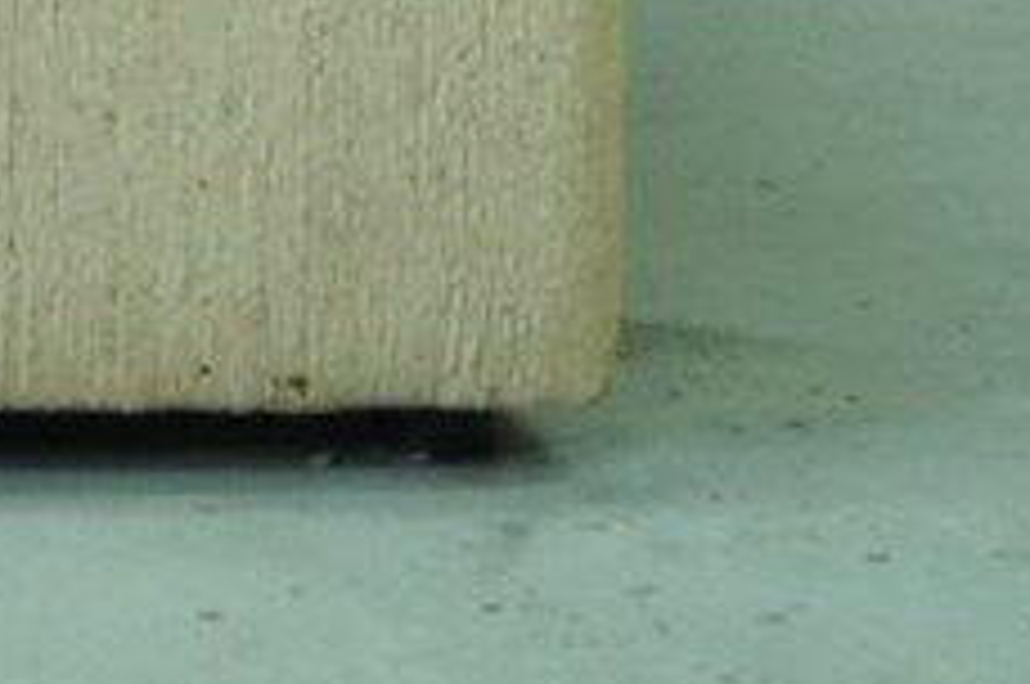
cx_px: -1538
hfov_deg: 8.7
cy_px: -1048
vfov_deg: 6.1
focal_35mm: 213
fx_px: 6086
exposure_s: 1/10
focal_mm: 26
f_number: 7.1
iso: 400
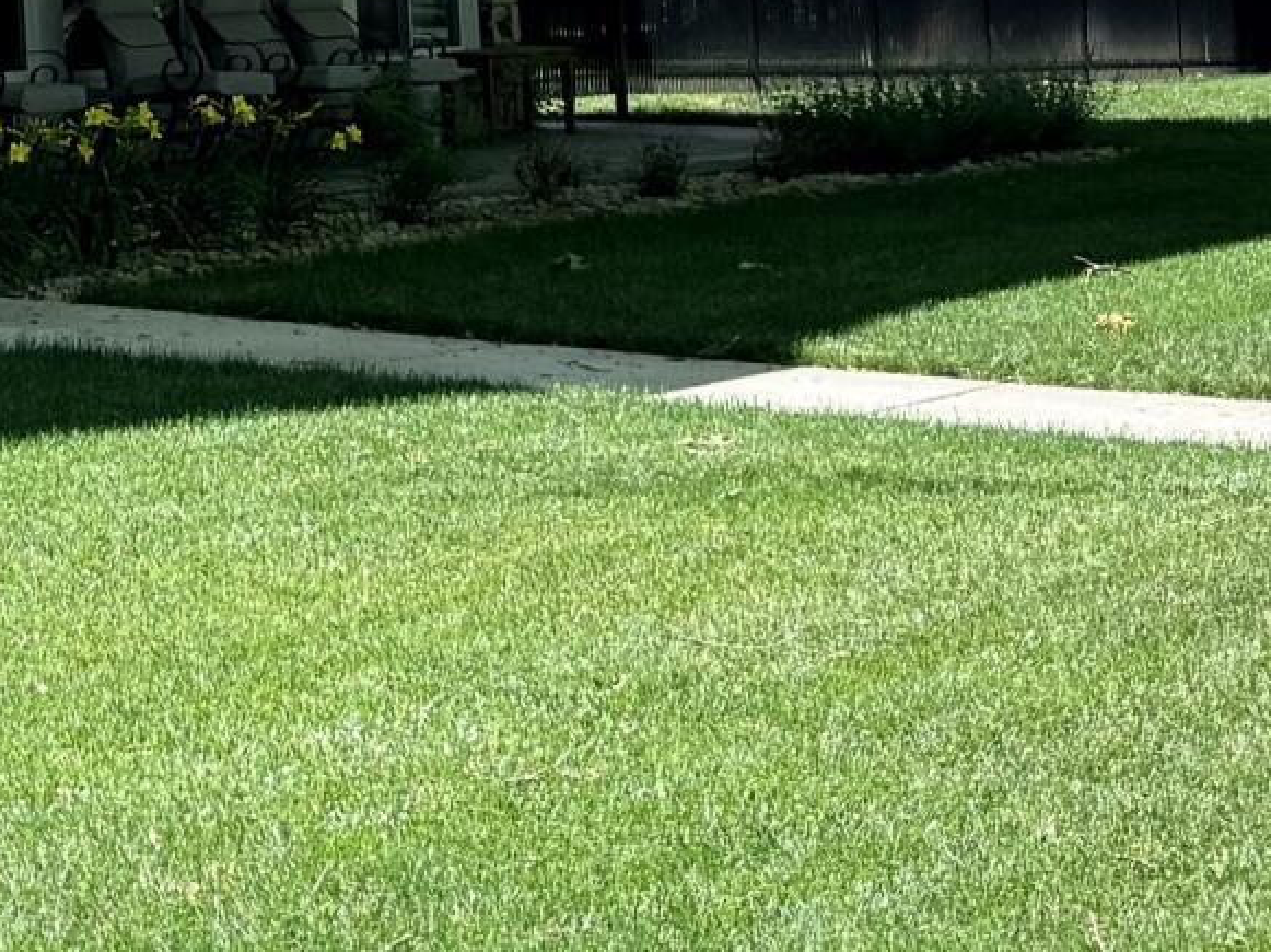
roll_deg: +0.2
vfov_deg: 11.1
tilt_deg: +8.0
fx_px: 4550
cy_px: -753
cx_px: -733
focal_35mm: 124
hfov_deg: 14.6
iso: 100
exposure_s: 1/2299
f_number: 1.78
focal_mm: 6.76
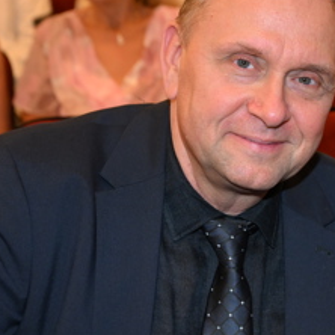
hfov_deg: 13.8
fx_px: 1358
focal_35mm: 124
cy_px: 205
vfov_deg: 14.1
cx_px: 376
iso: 2000
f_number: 4.5
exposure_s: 1/125
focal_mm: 47
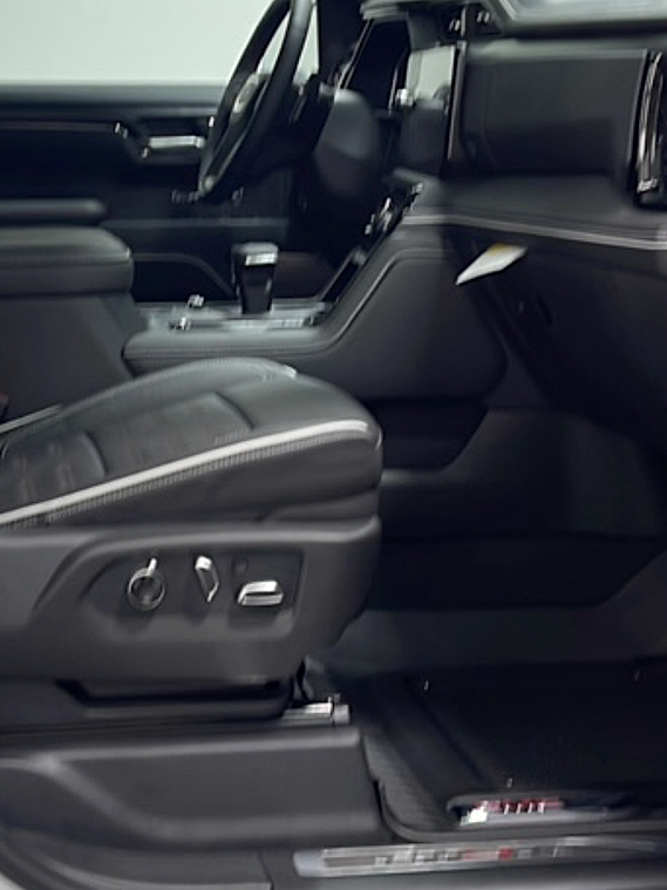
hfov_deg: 24.4
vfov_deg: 32.2
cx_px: 121
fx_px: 1516
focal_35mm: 59
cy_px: 251
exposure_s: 1/40
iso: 32
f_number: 1.6
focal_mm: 5.1
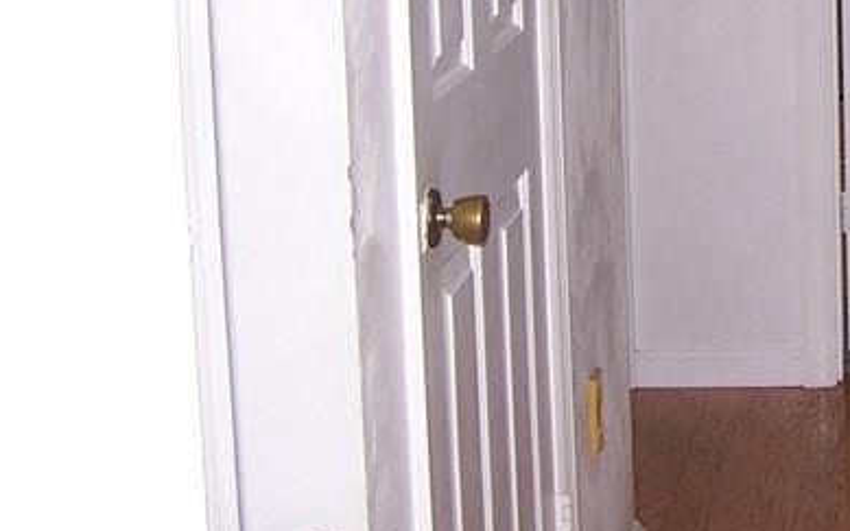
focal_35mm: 106
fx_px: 2455
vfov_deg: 12.1
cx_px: 1027
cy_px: -52
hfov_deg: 18.6
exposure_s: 1/60
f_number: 2.8
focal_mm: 6.3
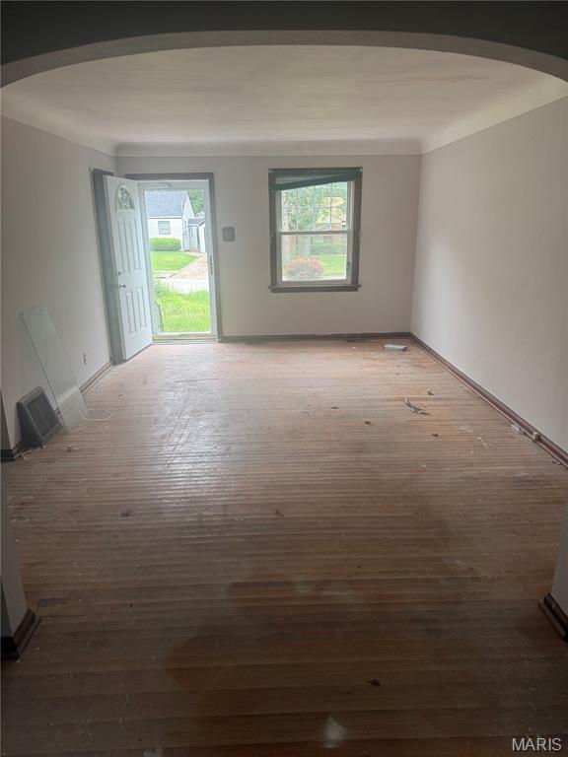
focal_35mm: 24
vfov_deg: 71.6
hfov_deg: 56.8
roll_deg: +0.6
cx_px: 284
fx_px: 525
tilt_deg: -15.6
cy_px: 378
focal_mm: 6.76
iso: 100
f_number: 1.78
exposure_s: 1/121
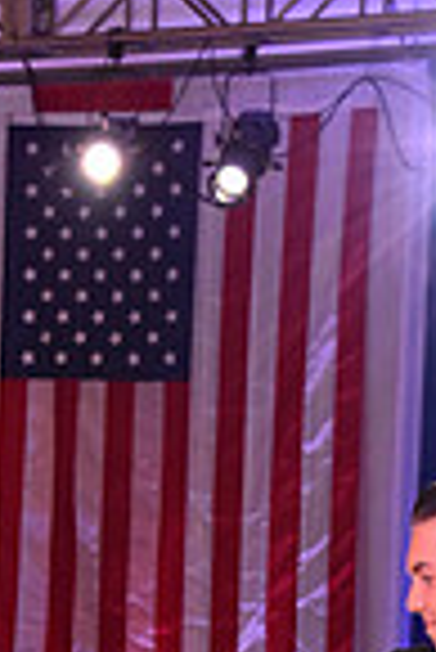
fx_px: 4494
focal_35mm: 248
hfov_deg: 5.5
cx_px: 79
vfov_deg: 8.1
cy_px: 1075
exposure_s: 1/320
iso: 2500
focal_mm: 62
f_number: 6.3
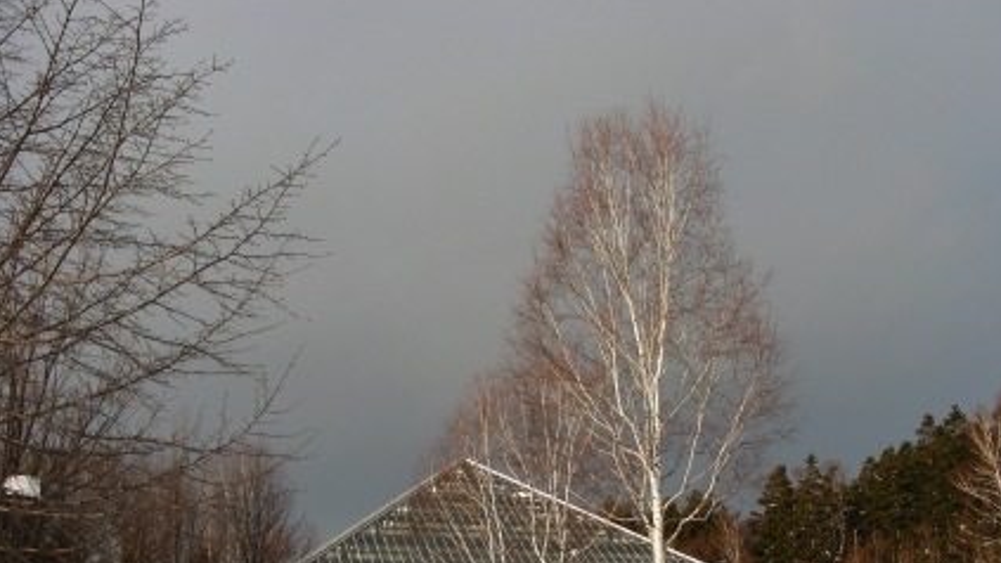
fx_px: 1168
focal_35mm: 44
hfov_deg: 46.4
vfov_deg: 26.9
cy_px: 380
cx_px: 518
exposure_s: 1/215
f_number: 4
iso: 50
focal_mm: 6.3
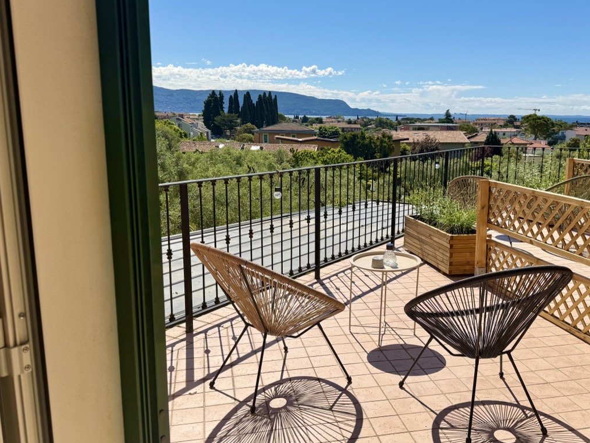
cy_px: 234
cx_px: 337
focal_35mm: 33
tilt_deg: -11.1
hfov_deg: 55.1
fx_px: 563
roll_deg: -0.8
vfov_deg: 42.9
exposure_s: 1/8130
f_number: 1.78
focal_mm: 6.76
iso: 80
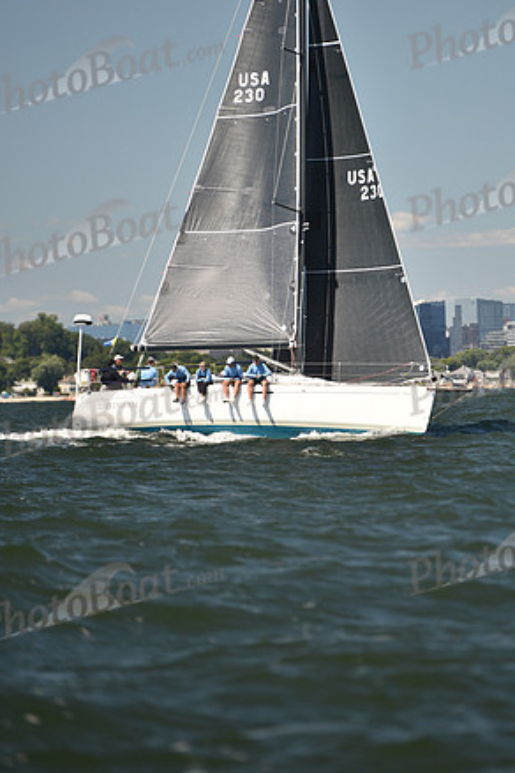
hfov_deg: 5.2
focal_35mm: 265
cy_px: 304
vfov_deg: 7.8
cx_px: 317
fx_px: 5686
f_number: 2.8
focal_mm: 200
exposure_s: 1/1250
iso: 250
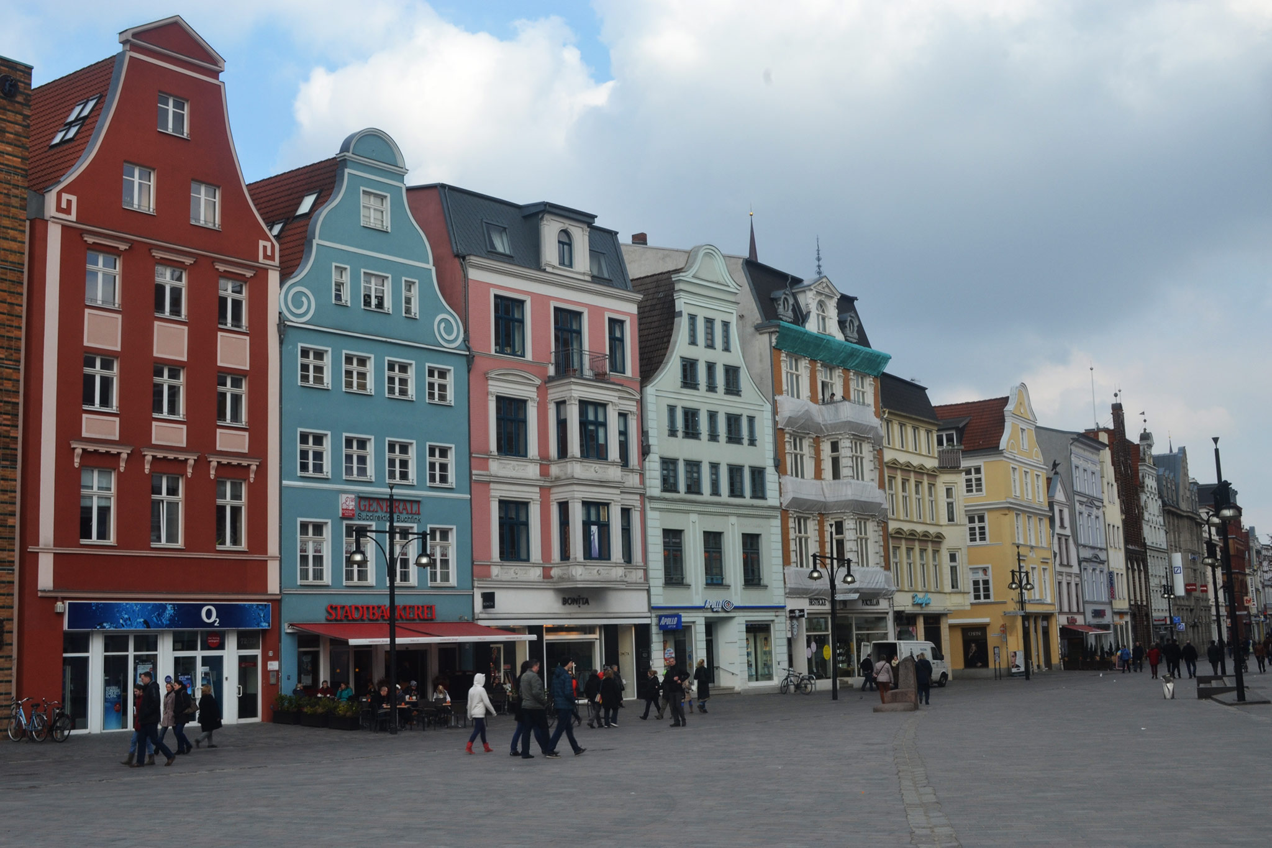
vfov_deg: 34.2
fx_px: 1378
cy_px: 424
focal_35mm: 39
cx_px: 636
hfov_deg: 49.6
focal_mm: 26
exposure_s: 1/50
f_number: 22
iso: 200
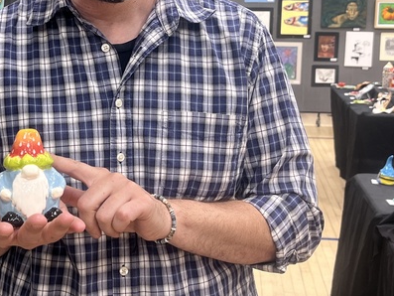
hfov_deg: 28.6
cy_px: 111
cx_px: 107
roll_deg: +0.8
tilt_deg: -8.4
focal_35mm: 67
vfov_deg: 21.9
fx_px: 763
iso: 64
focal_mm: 5.7
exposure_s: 1/60
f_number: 1.5
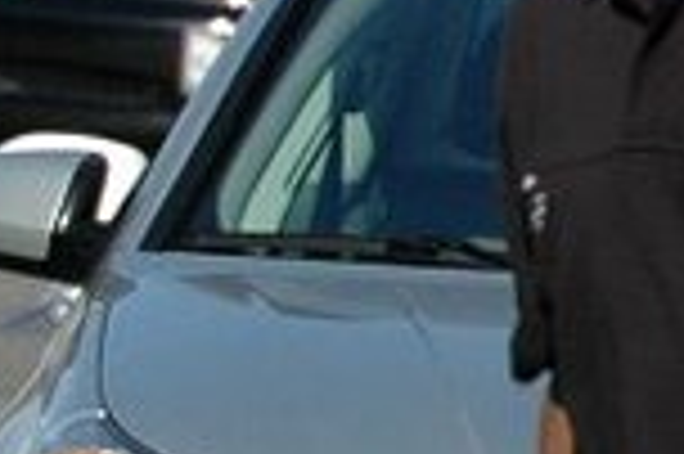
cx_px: -1440
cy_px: 503
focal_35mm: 1897
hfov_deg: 1.1
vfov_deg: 0.7
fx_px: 36004
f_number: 13
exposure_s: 1/500
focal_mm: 200
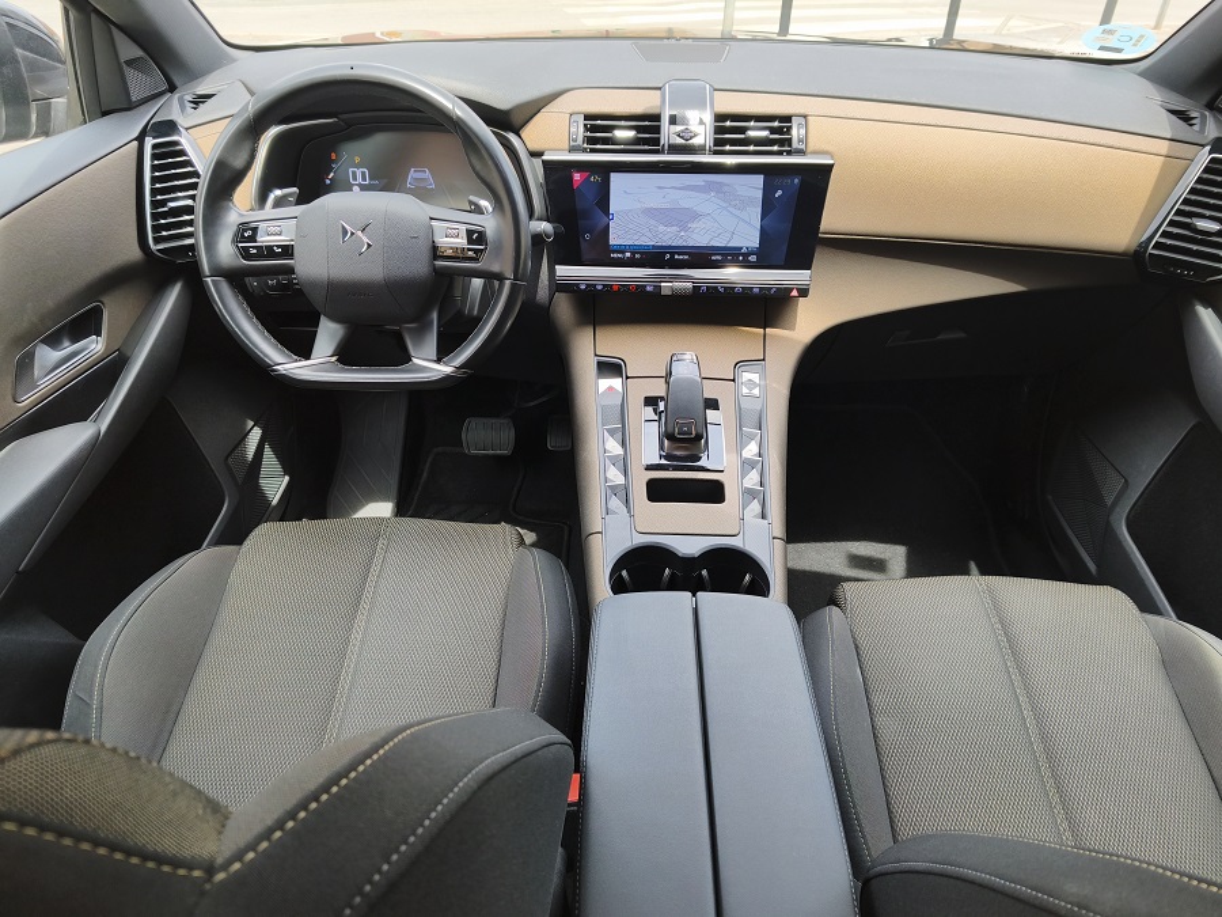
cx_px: 611
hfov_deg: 73.9
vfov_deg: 58.9
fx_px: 812
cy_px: 458
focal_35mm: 23
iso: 50
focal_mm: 5.35
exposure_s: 1/436
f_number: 1.7
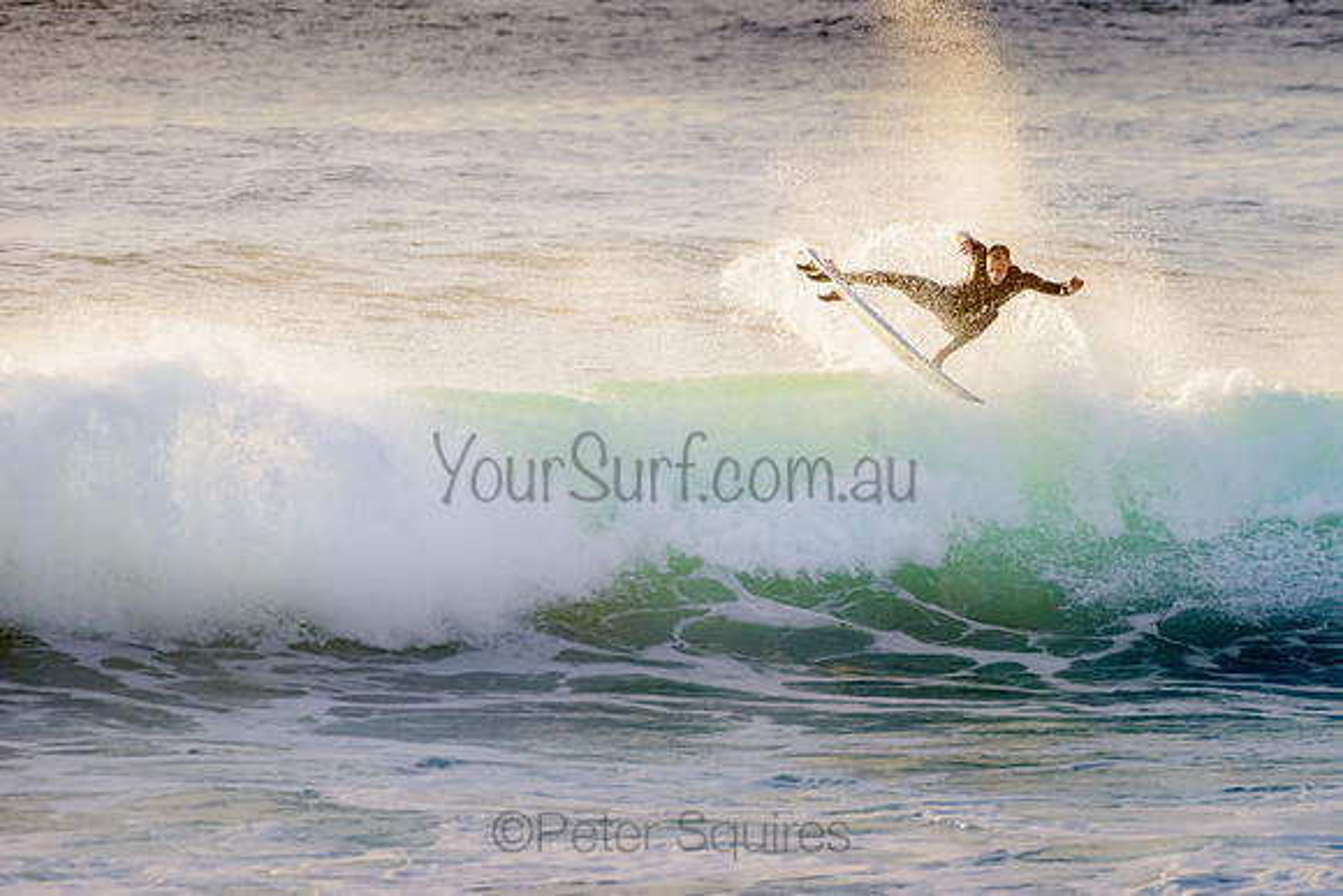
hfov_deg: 3.4
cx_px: 823
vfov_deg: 2.2
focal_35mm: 613
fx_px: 22866
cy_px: 349
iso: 500
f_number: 5.6
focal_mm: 500
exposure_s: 1/2000
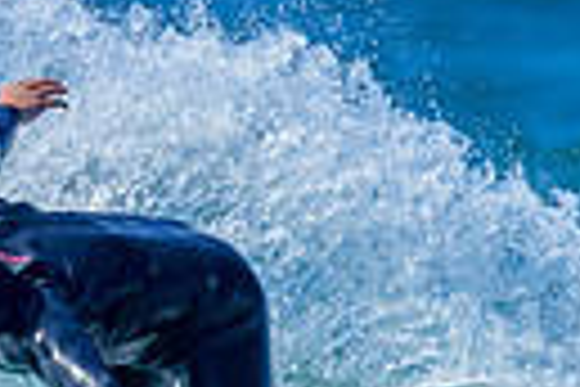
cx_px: 190
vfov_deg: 0.3
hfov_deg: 0.5
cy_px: 464
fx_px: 68386
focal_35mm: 4245
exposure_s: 1/2000
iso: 320
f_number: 6.3
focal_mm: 800
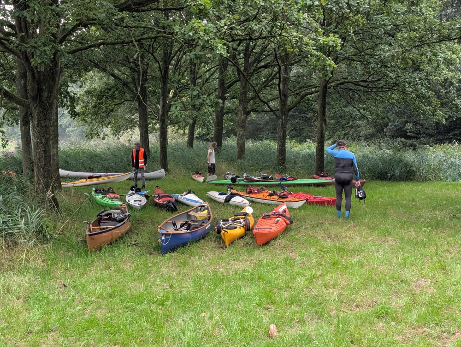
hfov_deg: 38.9
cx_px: 230
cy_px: 174
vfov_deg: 29.7
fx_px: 654
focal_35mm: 49
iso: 631
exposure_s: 1/1984
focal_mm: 6.9
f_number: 1.68
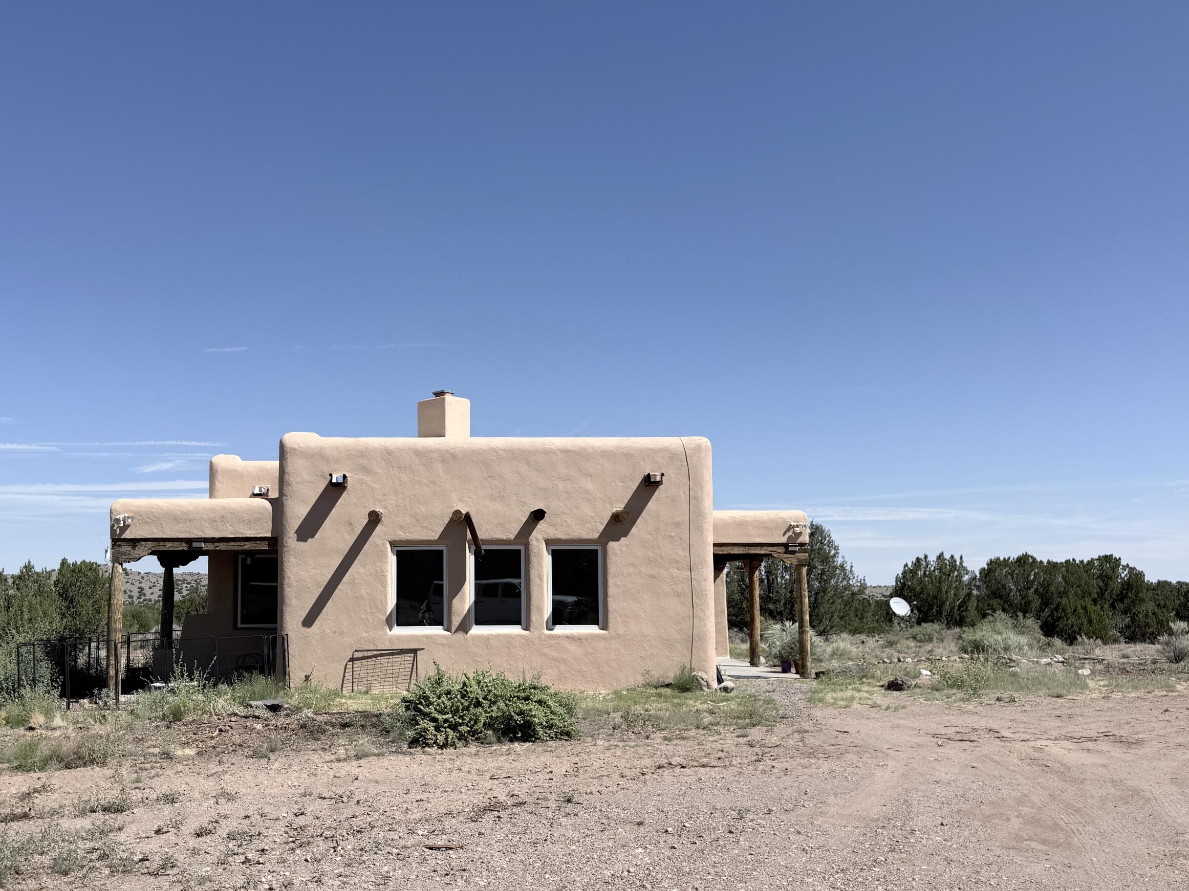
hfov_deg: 58.1
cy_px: 515
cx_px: 506
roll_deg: +0.4
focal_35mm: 31
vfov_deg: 45.3
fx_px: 1065
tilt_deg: +5.3
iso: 80
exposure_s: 1/6711
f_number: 1.78
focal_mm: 6.76
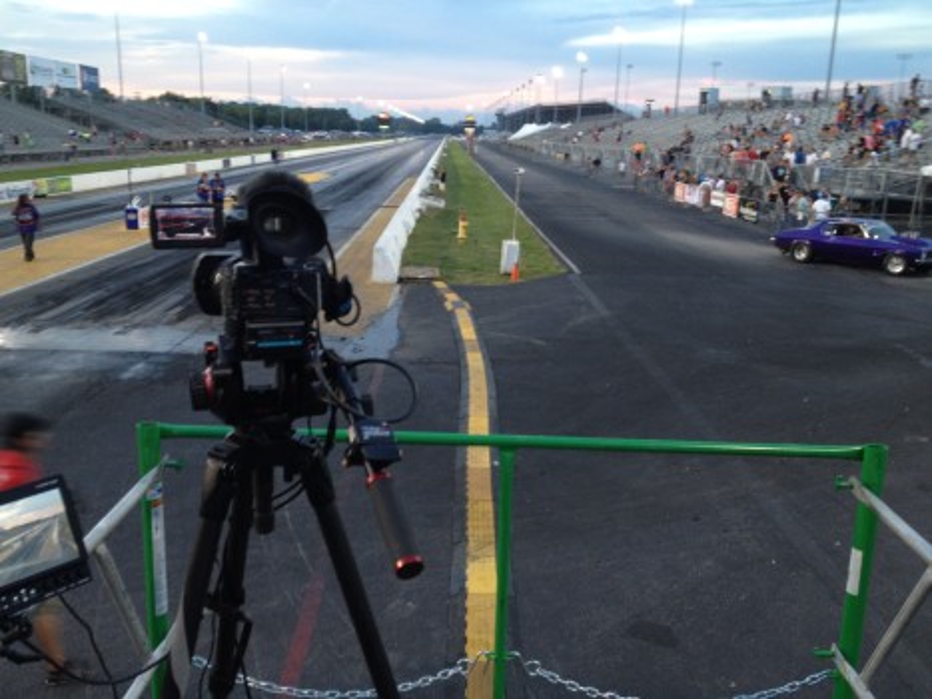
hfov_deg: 52.6
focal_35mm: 35
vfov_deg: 40.7
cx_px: 466
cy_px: 350
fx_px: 942
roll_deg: +0.4
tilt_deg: -12.9
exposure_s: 1/20
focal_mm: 4.28
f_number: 2.4
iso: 80
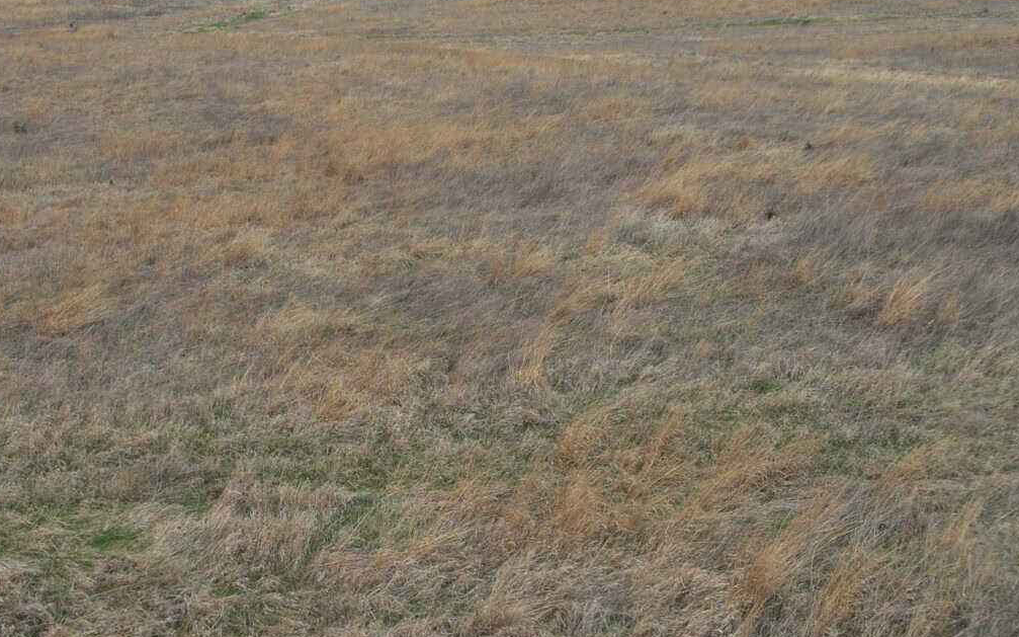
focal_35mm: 57
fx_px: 1583
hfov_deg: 35.2
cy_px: 558
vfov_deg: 22.3
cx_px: 312
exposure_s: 1/500
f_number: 2.8
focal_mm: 8.4
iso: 100
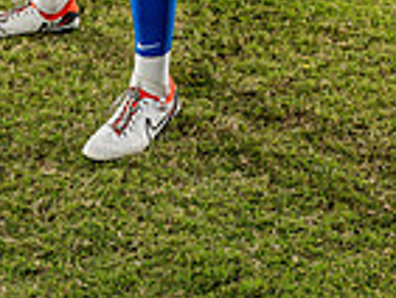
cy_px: -332
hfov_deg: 18.8
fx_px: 1191
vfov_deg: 12.3
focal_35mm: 104
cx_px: 101
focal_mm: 34
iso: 800
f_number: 5
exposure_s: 1/250
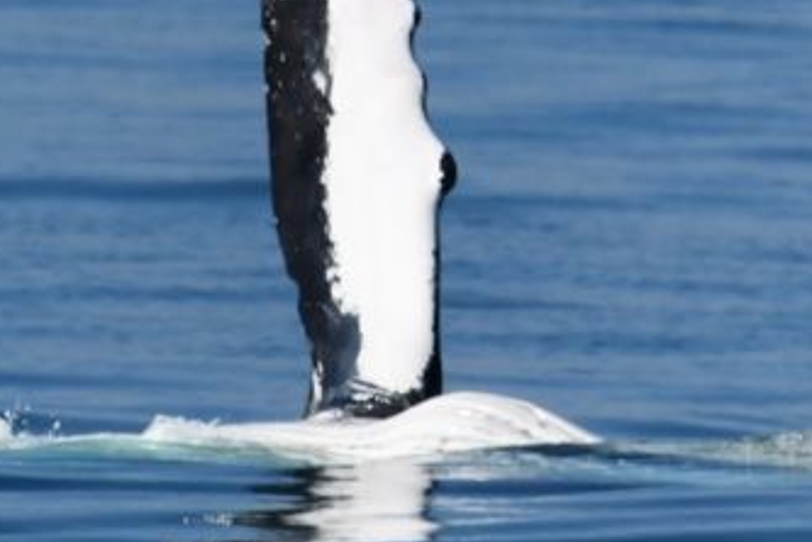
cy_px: 143
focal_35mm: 1442
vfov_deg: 1.0
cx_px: 334
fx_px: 32523
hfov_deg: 1.4
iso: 720
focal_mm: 600
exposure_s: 1/8000
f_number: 6.3
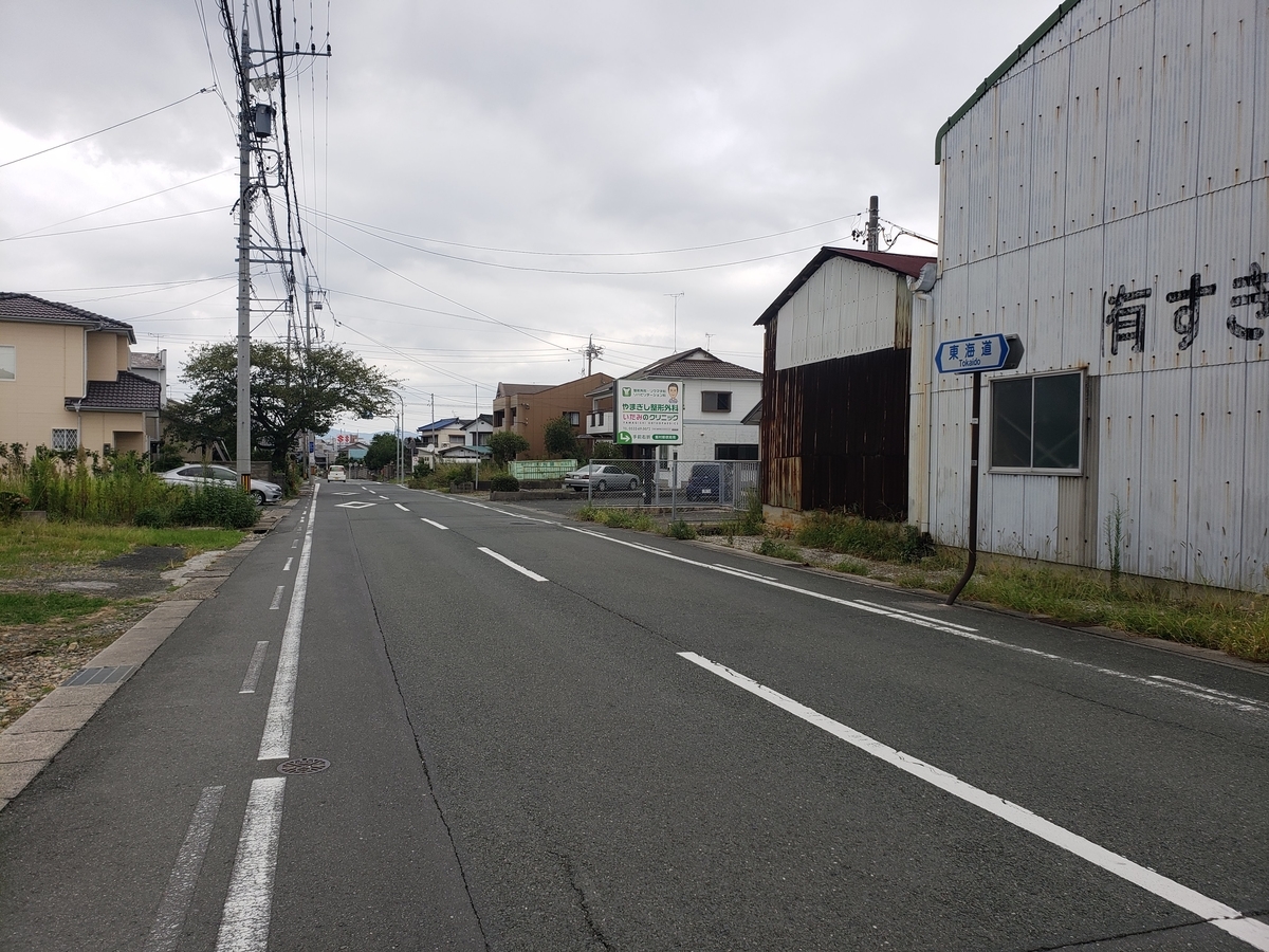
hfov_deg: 67.3
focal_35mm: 26
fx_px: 953
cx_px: 634
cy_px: 476
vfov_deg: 53.1
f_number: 2.4
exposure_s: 1/762
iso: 50
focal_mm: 4.3
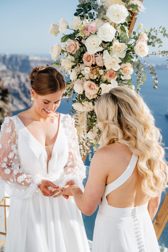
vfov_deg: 31.9
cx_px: 84
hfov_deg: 21.5
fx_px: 441
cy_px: 126
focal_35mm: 63
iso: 100
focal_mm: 63
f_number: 4
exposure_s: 1/1000
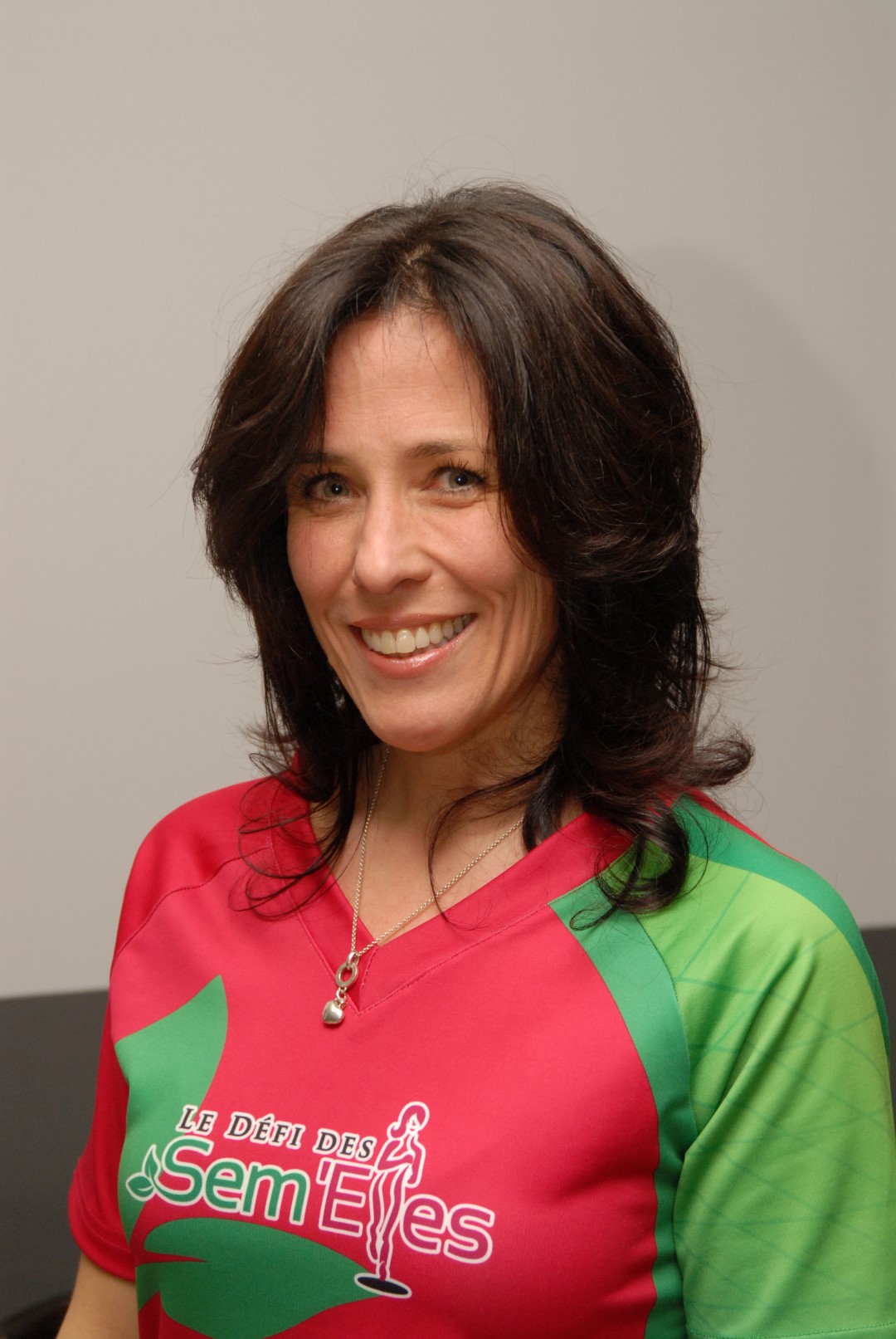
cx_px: 448
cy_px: 670
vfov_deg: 26.0
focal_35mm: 78
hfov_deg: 17.5
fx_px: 2903
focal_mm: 52
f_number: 5.6
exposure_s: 1/100
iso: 500
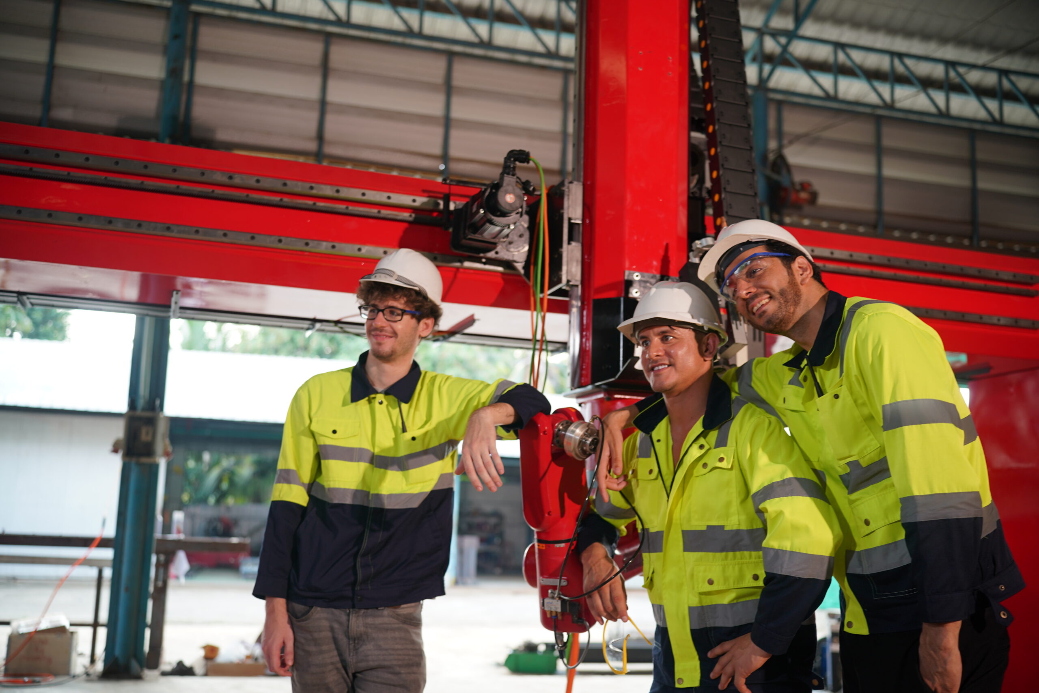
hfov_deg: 54.4
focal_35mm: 35
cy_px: 346
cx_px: 520
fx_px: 1010
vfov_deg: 37.9
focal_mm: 35
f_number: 2
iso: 160
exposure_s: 1/125
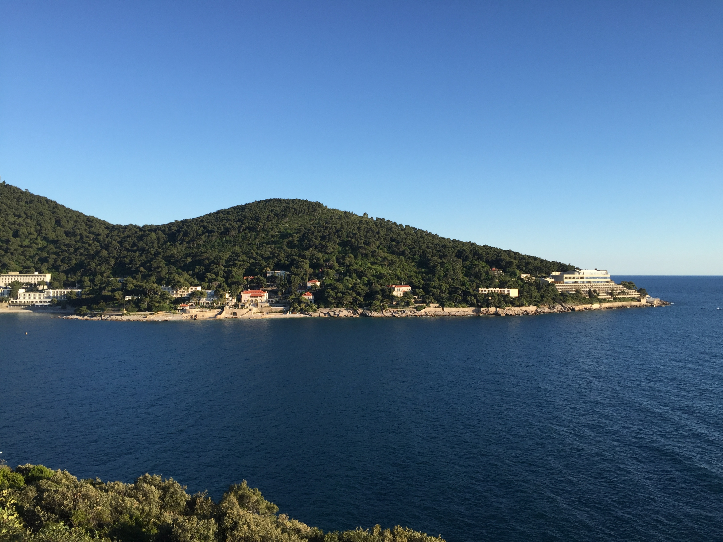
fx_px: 606
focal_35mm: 29
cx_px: 362
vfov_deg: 48.2
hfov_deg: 61.7
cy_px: 271
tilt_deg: +0.7
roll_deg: +0.5
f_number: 2.2
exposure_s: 1/989
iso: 32
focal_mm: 4.15
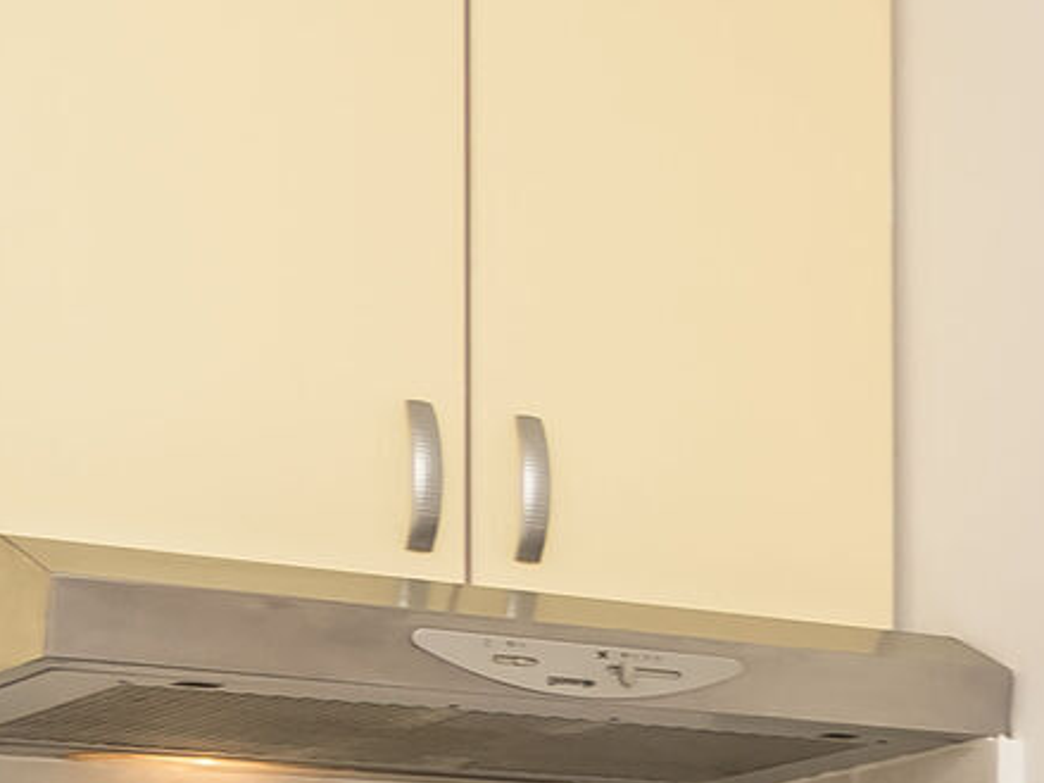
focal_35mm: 92
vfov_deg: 15.2
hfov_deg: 10.8
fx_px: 2774
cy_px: 1041
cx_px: 3303
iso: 100
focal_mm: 10
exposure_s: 1/160
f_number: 8
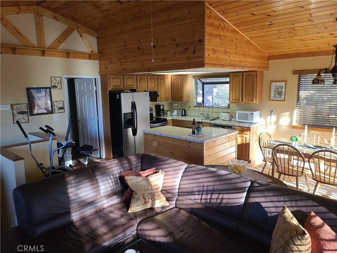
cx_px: 168
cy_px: 126
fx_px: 253
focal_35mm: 26
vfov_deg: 53.1
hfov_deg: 67.3
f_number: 1.8
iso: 64
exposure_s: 1/60
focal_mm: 5.4
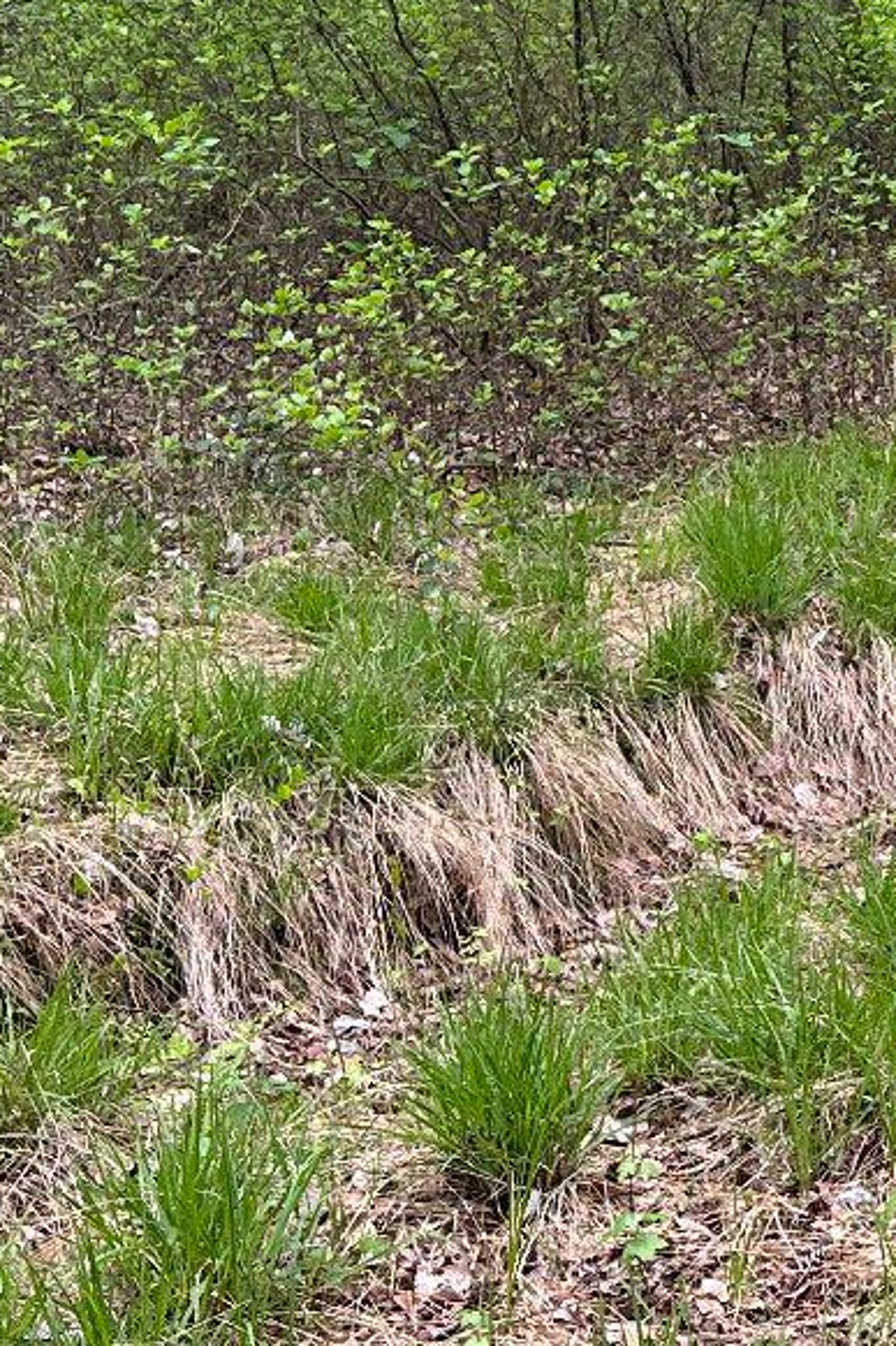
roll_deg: -0.9
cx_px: 1299
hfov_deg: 14.6
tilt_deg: +1.4
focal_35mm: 88
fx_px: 3287
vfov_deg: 21.9
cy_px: -137
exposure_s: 1/211
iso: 80
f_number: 1.78
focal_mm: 6.86
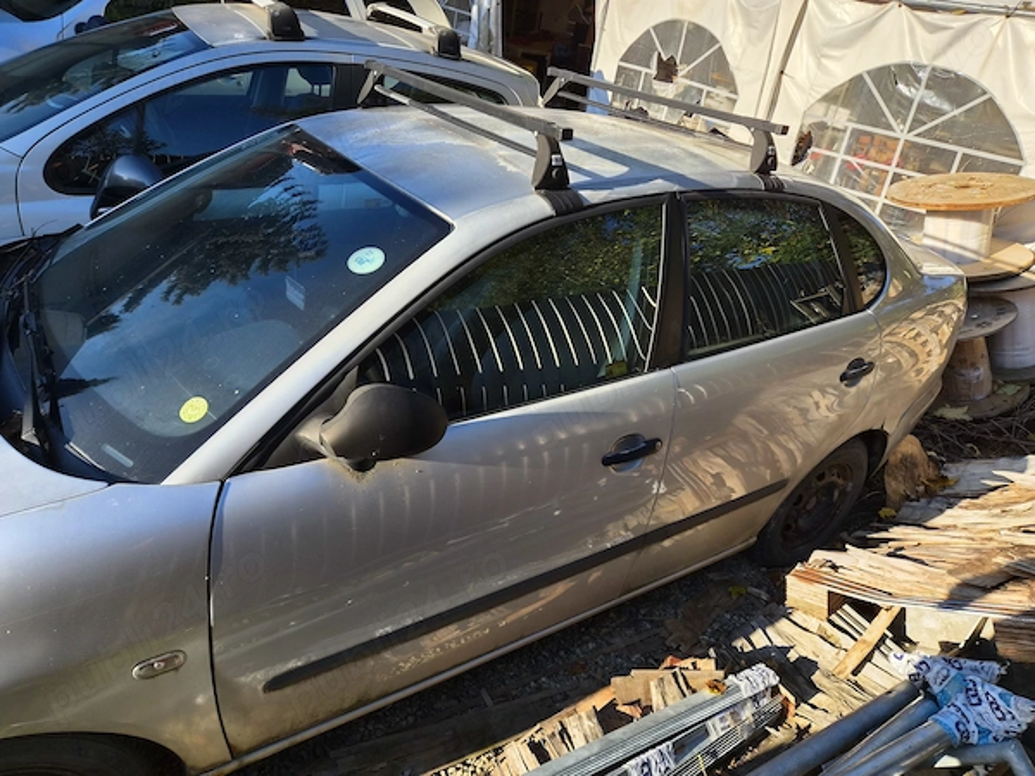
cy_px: 388
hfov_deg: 73.9
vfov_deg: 58.9
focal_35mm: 23
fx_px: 688
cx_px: 518
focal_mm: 5.4
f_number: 1.8
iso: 50
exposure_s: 1/2376
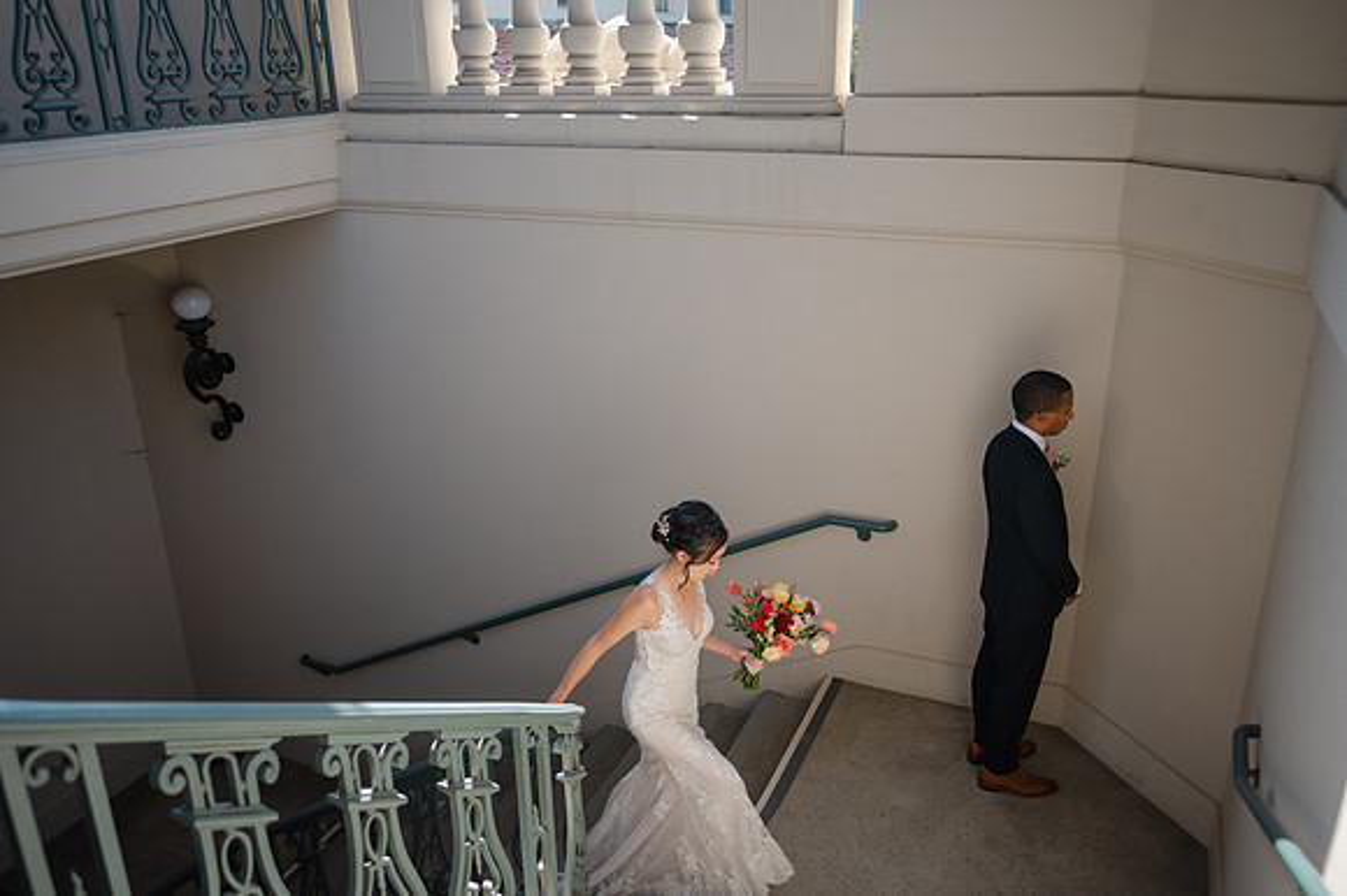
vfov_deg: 46.4
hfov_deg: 65.5
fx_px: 1047
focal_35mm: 28
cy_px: 448
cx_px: 674
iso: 160
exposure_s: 1/800
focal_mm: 28
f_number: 2.8
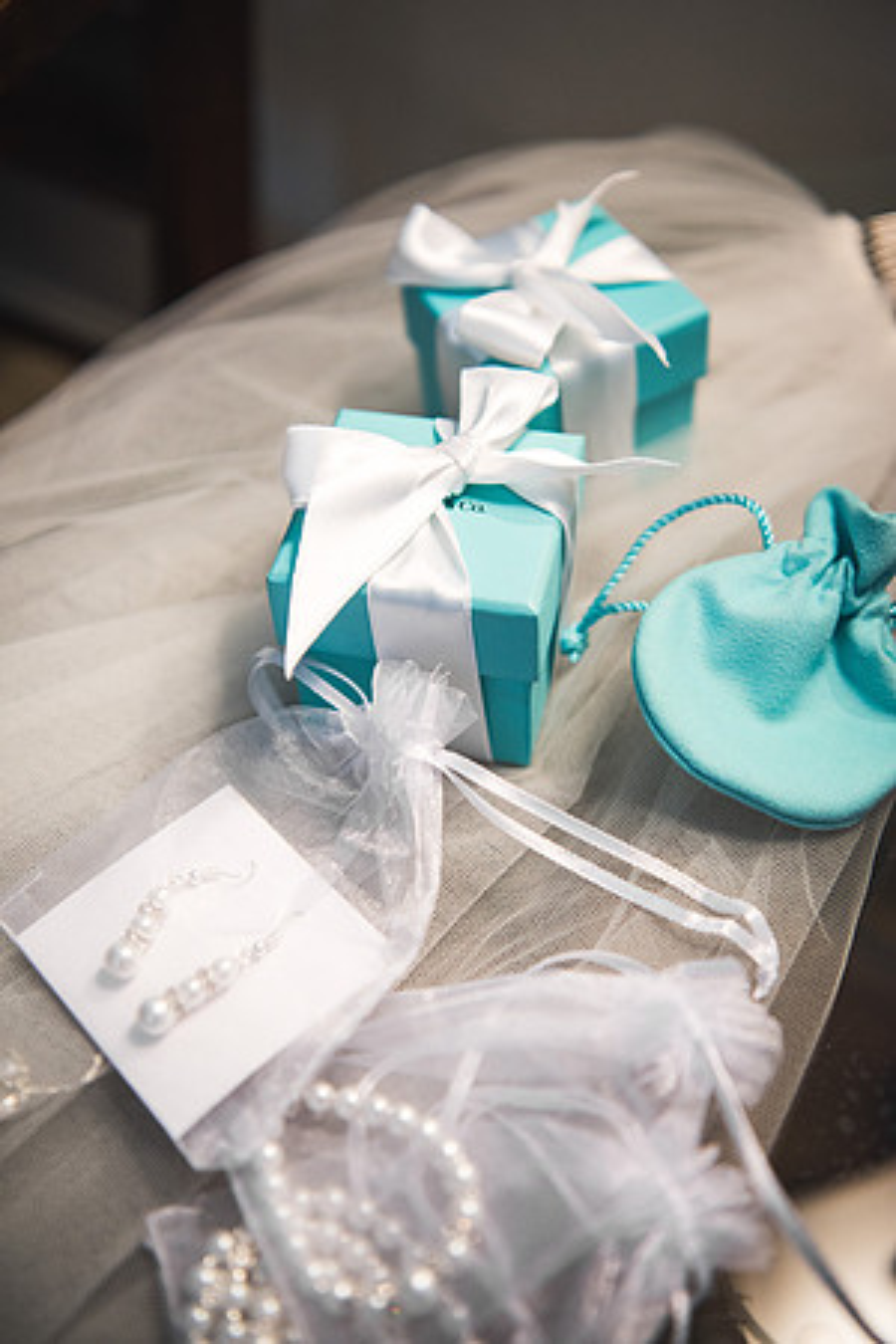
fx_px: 1643
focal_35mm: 44
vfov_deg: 44.5
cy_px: 672
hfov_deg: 30.5
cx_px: 448
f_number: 2.8
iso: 800
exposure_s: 1/400
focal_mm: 44
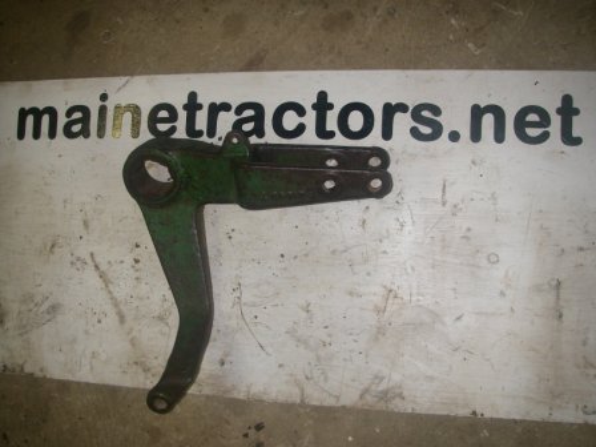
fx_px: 654
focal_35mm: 38
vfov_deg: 37.7
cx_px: 298
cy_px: 224
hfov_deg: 49.0
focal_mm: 6.3
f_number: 3.3
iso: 200
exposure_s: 1/40
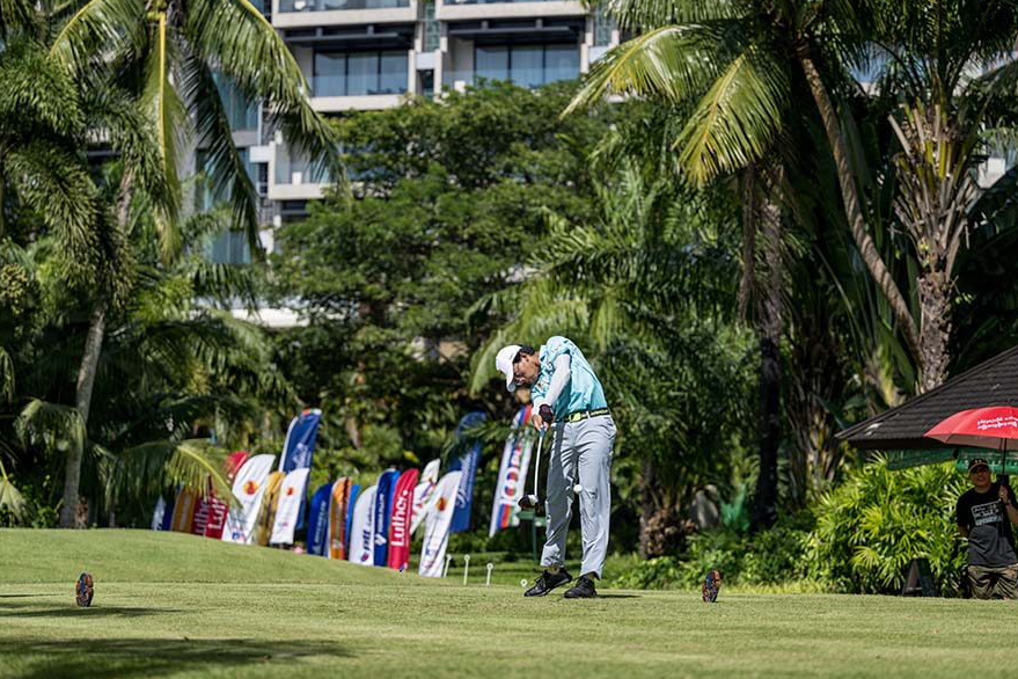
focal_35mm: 95
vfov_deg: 14.4
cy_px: 319
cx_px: 514
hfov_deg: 21.5
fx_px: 2686
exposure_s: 1/5000
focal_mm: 87
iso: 200
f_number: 2.8
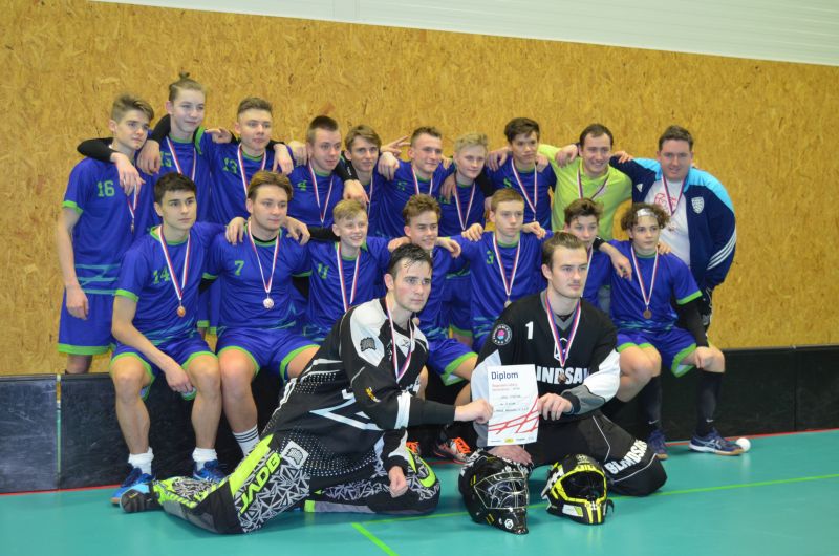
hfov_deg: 43.7
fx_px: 1047
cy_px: 278
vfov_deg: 29.7
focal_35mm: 45
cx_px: 420
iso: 1250
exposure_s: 1/60
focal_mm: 30
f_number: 4.2
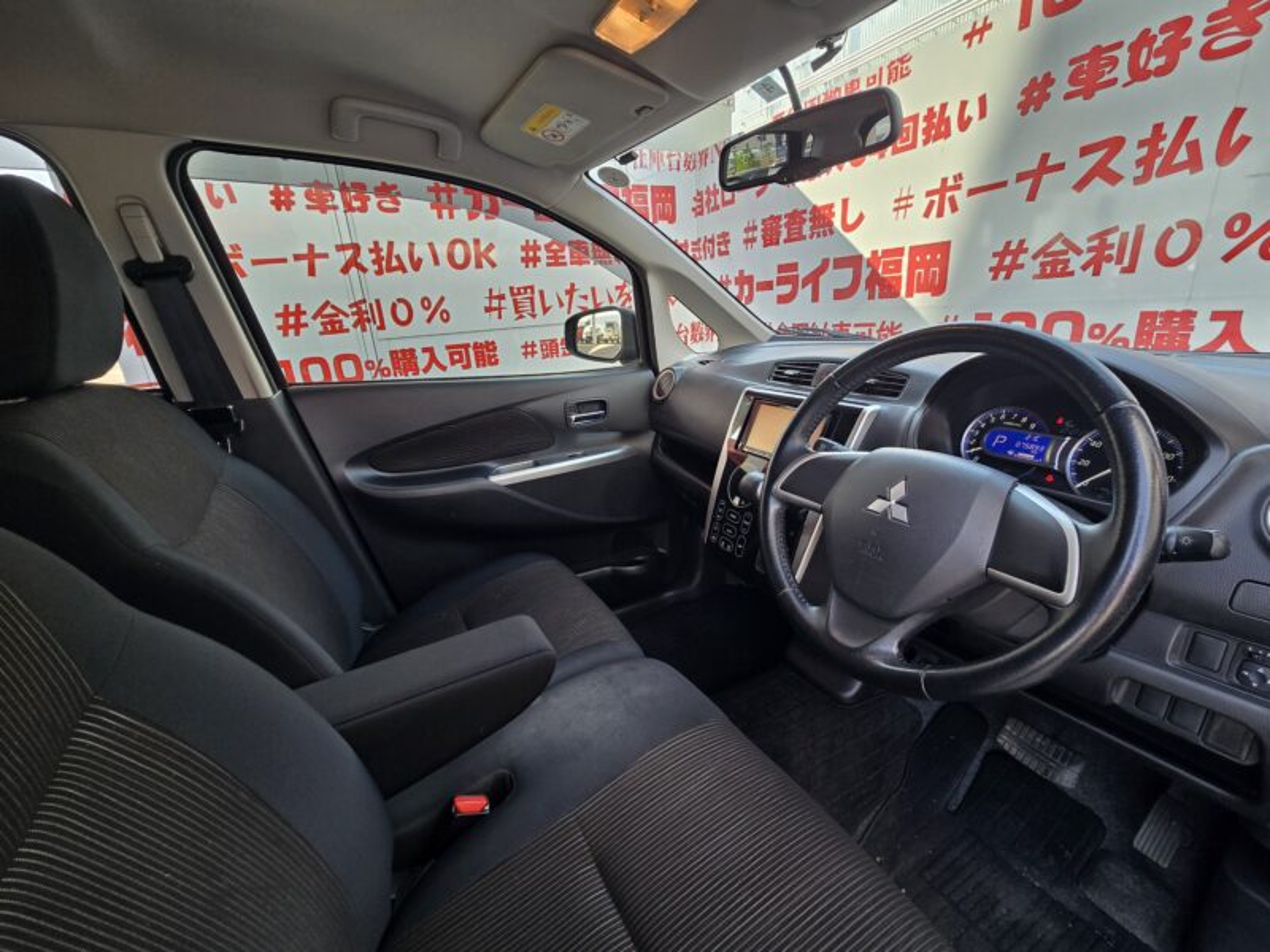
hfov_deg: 106.2
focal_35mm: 13
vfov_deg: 89.9
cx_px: 635
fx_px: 477
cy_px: 476
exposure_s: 1/100
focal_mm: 2.2
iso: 64
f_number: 2.2
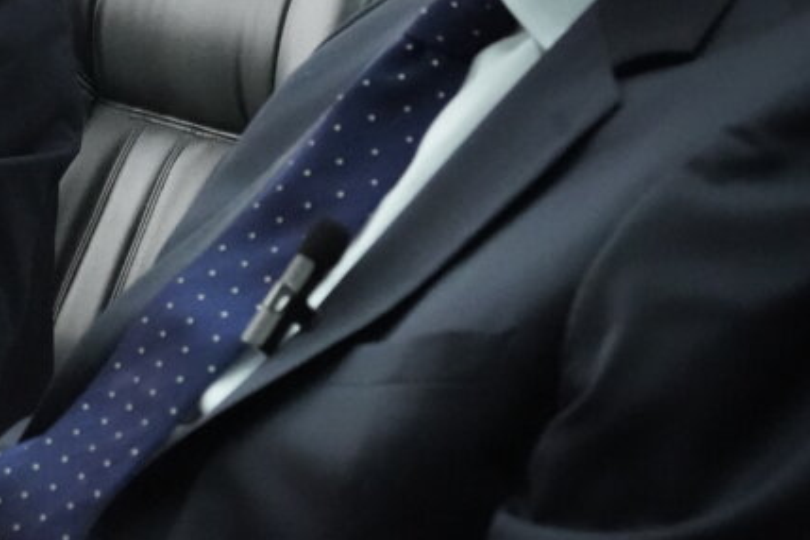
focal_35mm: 126
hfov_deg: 15.5
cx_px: -232
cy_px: 26
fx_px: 2835
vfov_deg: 10.8
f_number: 5.6
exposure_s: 1/1000
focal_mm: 45
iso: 20000
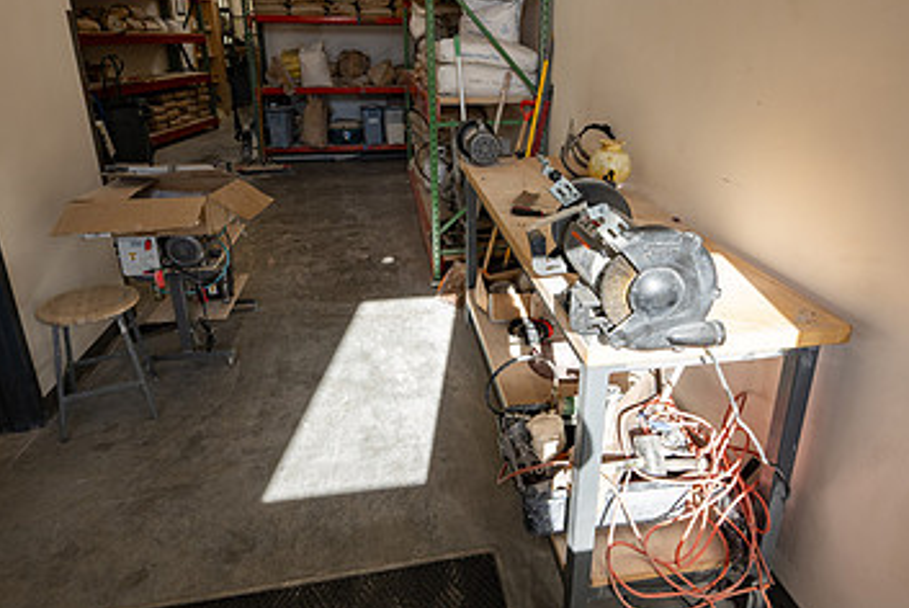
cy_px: 236
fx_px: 581
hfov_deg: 75.9
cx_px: 494
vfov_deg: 54.7
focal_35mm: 23
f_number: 7.1
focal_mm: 14
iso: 200
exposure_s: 1/160
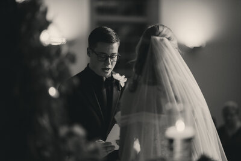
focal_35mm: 105
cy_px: 80
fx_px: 703
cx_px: 120
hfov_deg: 19.4
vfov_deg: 13.1
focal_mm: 105
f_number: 1.4
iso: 3200
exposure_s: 1/1000
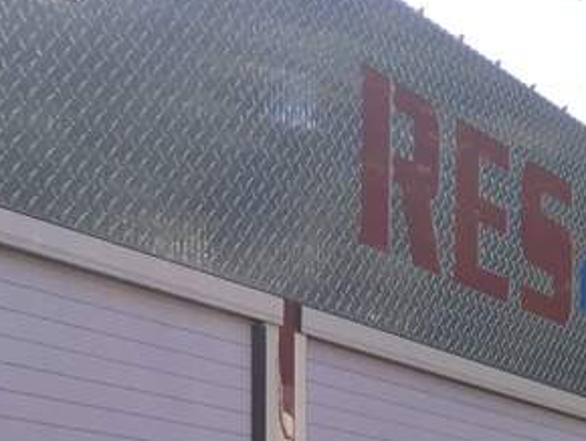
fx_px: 2033
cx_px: 1093
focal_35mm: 120
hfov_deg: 14.3
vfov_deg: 11.3
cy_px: 864
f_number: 2.2
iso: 25
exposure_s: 1/578
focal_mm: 4.15
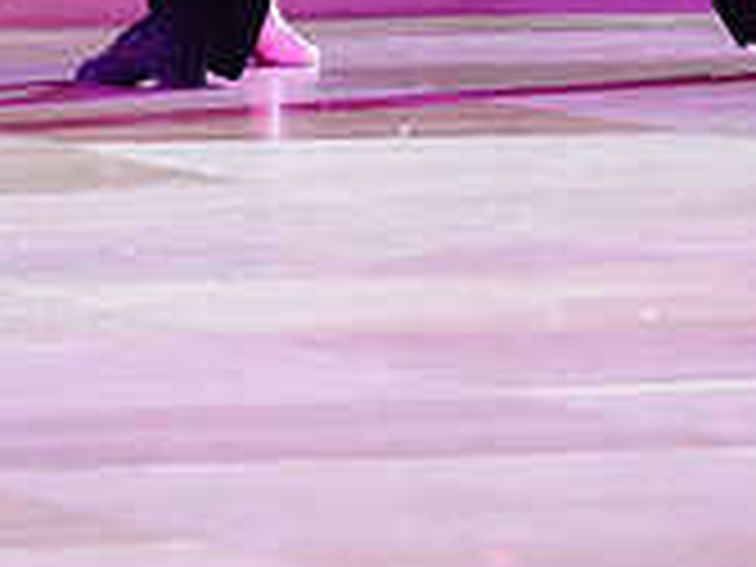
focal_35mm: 663
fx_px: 14480
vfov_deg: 2.2
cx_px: 286
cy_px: -558
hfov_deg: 3.0
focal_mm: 200
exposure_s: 1/400
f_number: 4
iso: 6400
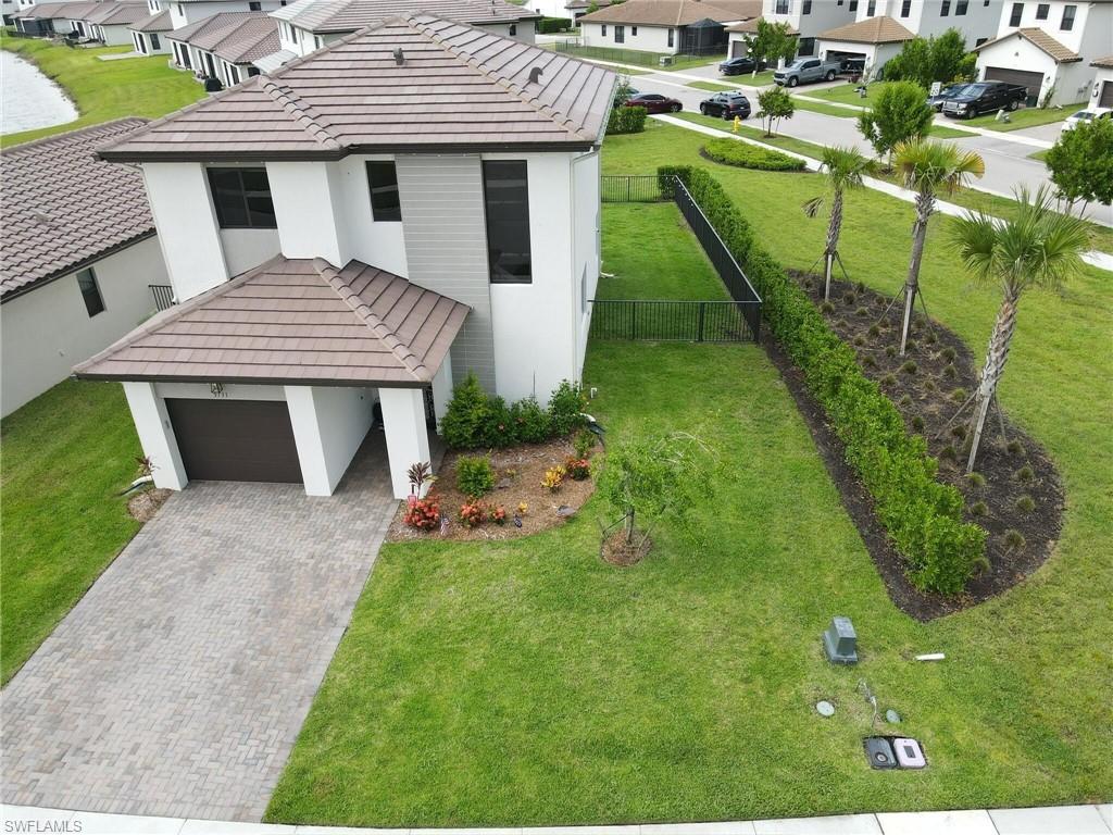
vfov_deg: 56.8
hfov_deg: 71.6
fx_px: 772
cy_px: 418
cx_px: 556
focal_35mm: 24
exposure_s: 1/200
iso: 100
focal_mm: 4.5
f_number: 2.8
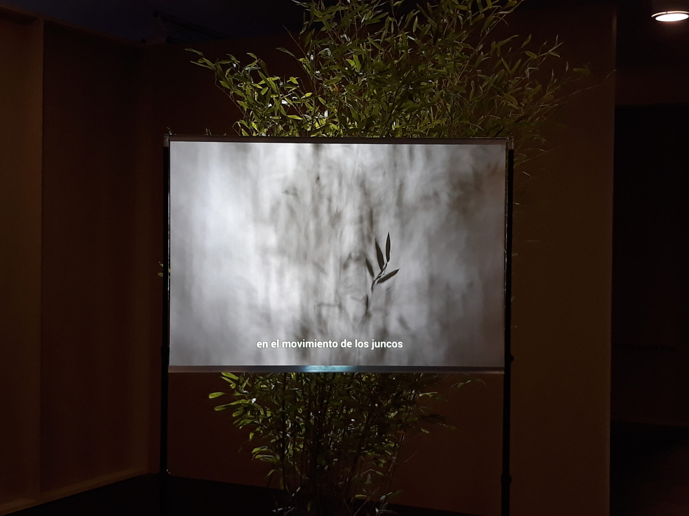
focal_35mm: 27
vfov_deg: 51.4
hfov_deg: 65.3
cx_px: 344
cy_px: 258
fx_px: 537
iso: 100
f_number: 1.7
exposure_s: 1/50
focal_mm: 3.71
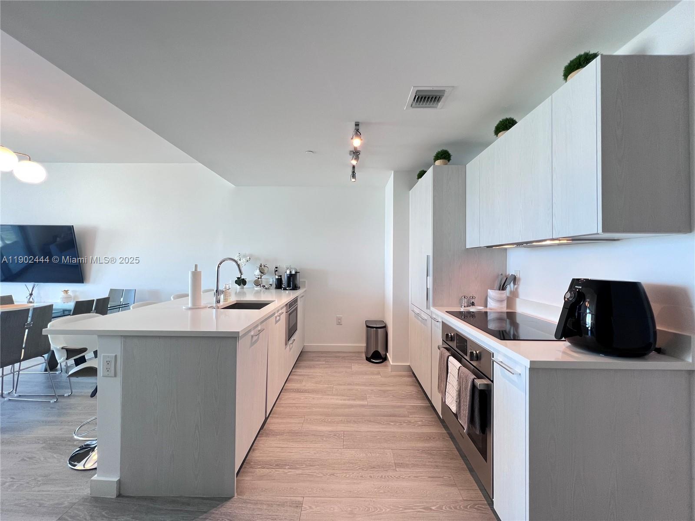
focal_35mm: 13
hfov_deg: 106.2
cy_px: 260
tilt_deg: +0.5
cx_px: 348
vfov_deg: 89.9
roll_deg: +0.0
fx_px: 261
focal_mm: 1.57
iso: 160
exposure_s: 1/60
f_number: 1.8
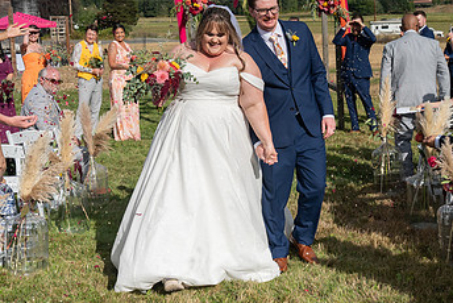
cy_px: 107
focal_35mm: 59
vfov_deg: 23.0
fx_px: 743
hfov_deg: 33.9
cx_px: 244
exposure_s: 1/8000
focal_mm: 35
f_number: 5
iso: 400
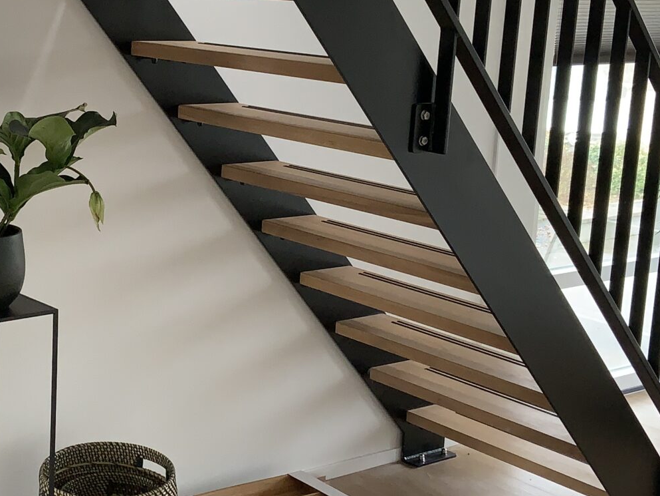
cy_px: 198
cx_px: 141
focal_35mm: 67
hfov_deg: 28.4
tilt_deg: -9.4
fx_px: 1278
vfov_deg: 21.9
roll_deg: -1.6
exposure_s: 1/80
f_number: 1.8
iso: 100
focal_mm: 4.25
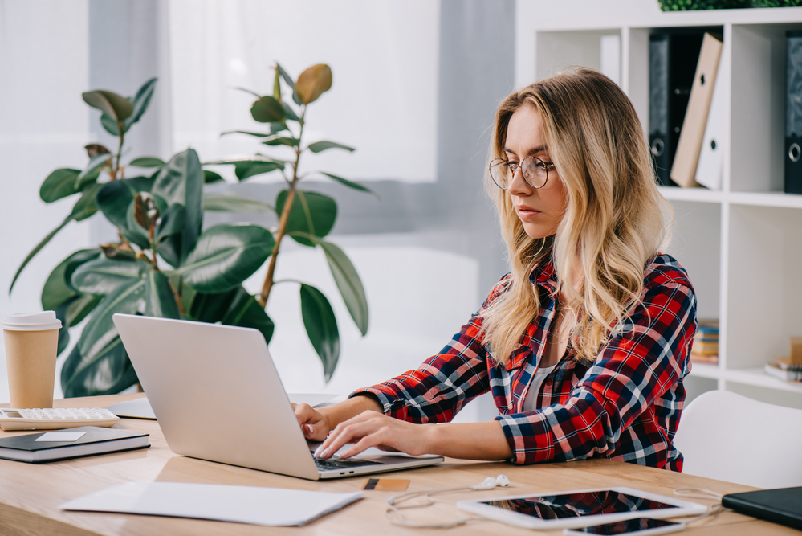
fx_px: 2340
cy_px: 268
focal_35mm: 105
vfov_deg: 13.1
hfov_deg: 19.4
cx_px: 401
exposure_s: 1/200
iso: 100
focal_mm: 105
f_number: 5
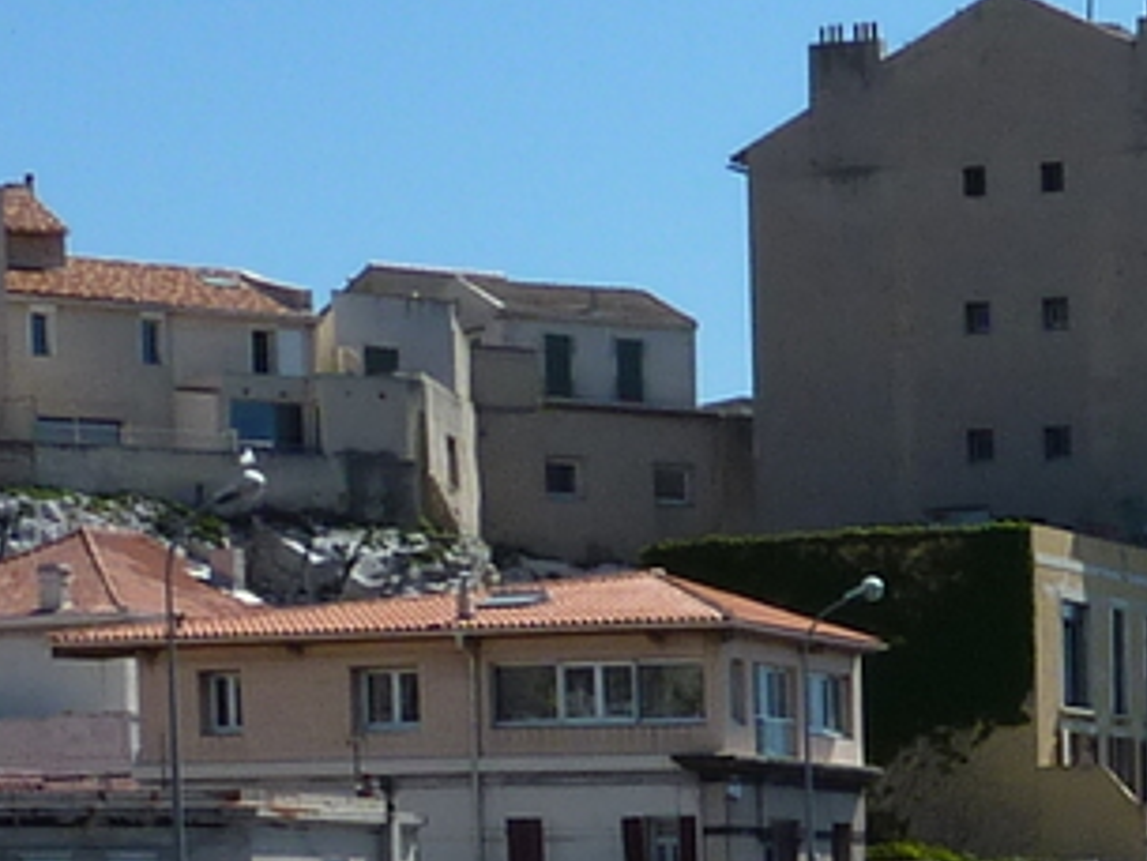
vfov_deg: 10.6
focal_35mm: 131
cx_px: 1425
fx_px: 4342
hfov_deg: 14.5
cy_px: 1534
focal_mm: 4.1
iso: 80
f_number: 5.6
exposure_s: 1/500
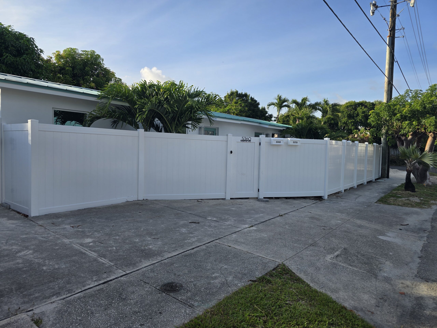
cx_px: 218
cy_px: 164
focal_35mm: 23
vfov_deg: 58.9
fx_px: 290
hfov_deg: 73.9
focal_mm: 6.3
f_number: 1.7
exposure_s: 1/518
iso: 12
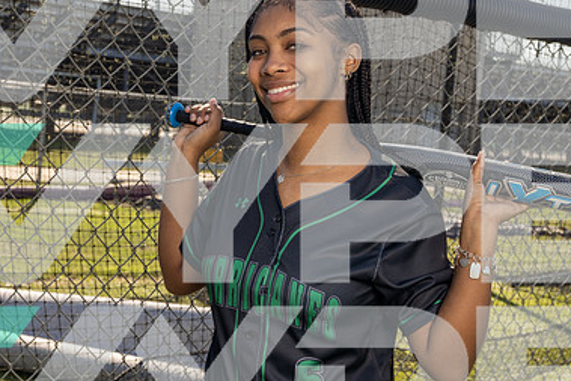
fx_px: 1142
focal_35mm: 72
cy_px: 204
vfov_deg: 18.9
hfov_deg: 28.1
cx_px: 271
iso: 125
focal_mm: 47
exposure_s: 1/250
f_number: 8
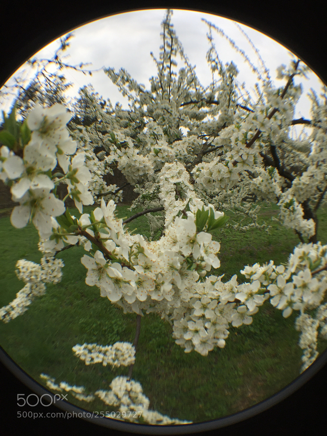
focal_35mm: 29
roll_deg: +1.5
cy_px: 218
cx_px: 164
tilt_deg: -8.6
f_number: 2.2
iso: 32
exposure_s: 1/648
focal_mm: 4.15
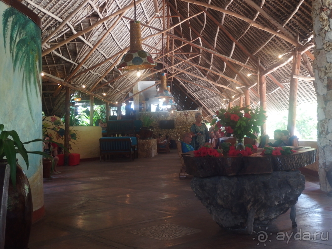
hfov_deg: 41.2
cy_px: 124
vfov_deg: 31.5
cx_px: 166
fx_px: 441
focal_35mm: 46
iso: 200
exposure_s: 1/60
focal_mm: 8.3
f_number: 3.2
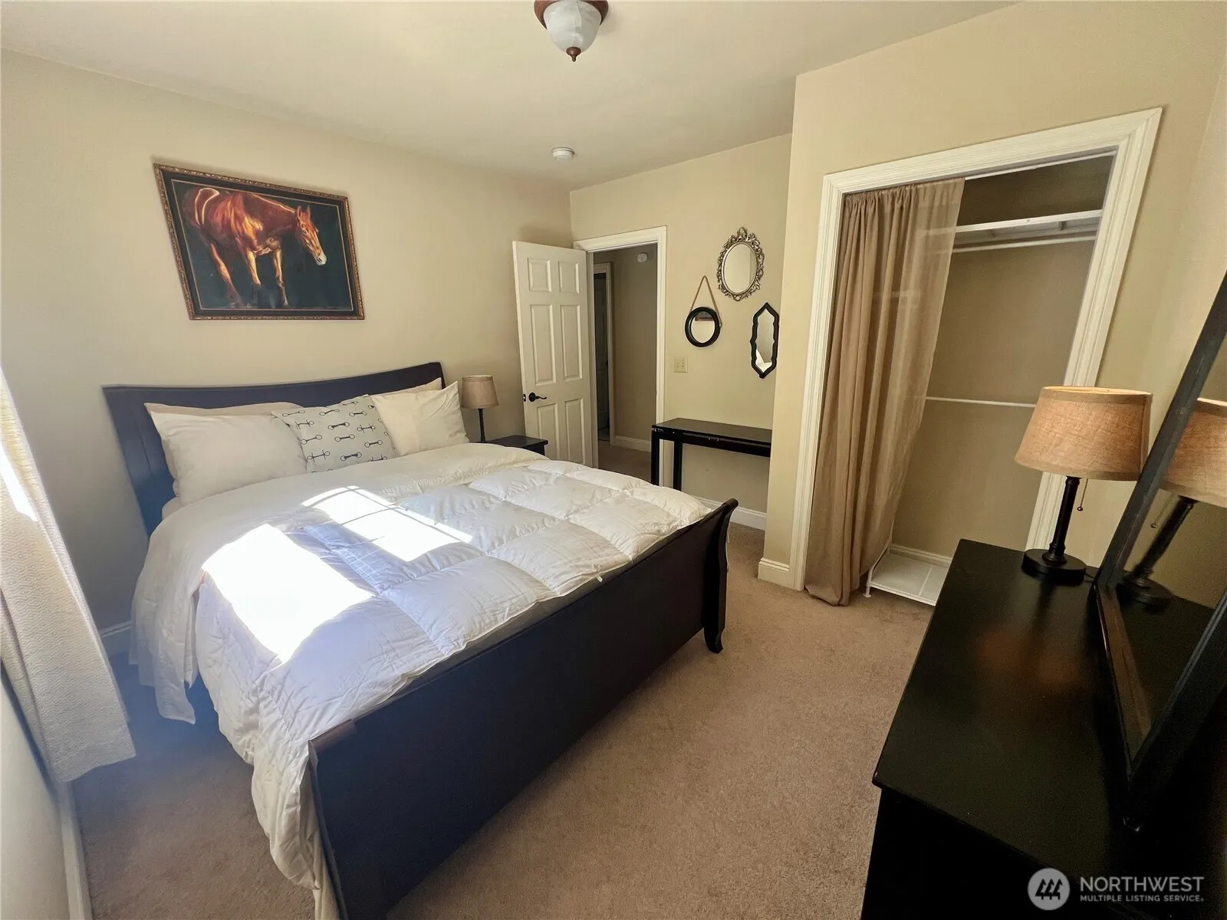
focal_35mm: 13
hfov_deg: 106.2
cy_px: 460
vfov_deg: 89.9
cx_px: 614
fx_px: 461
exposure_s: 1/99
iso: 50
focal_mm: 1.57
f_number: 1.8
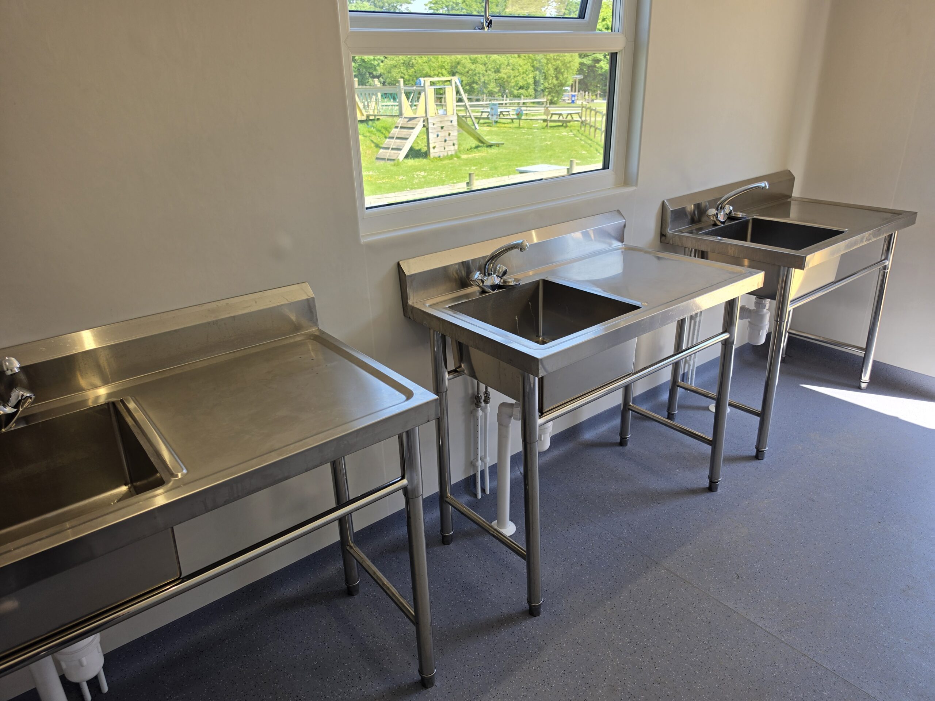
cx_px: 468
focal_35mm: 23
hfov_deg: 73.9
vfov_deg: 58.9
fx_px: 621
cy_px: 350
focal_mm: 6.5
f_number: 1.4
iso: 20
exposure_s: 1/359
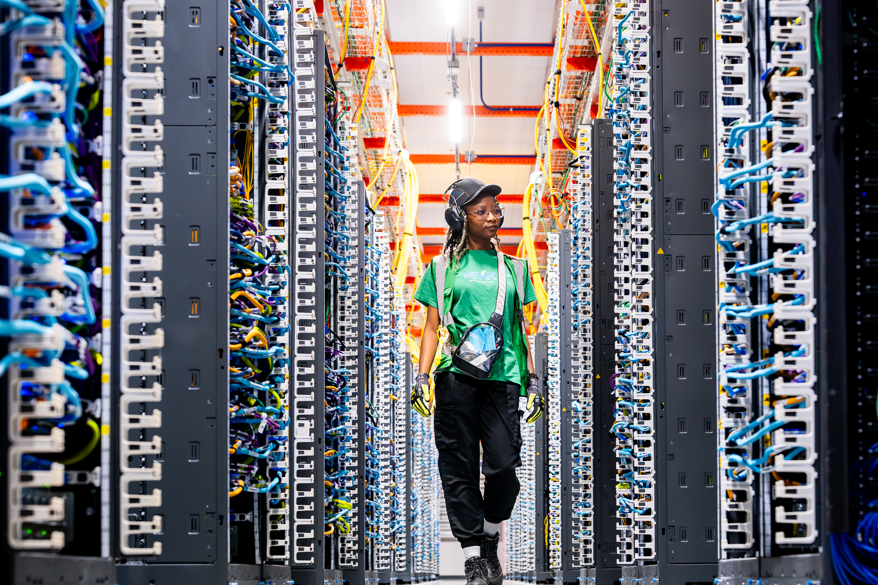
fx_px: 1463
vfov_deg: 22.6
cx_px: 469
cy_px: 334
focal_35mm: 60
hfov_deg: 33.4
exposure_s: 1/125
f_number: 4.8
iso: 6400
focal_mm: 52
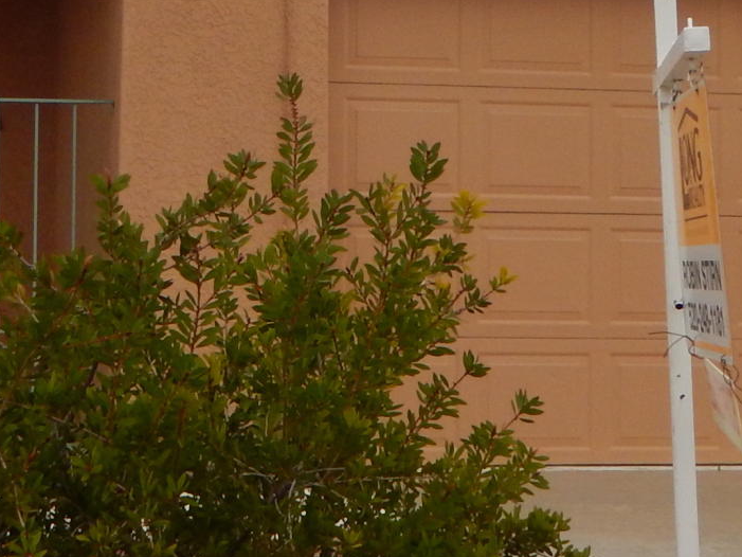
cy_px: 16
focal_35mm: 107
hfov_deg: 18.3
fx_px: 2294
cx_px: 278
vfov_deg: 13.7
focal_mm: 4.5
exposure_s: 1/200
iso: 125
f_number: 3.4
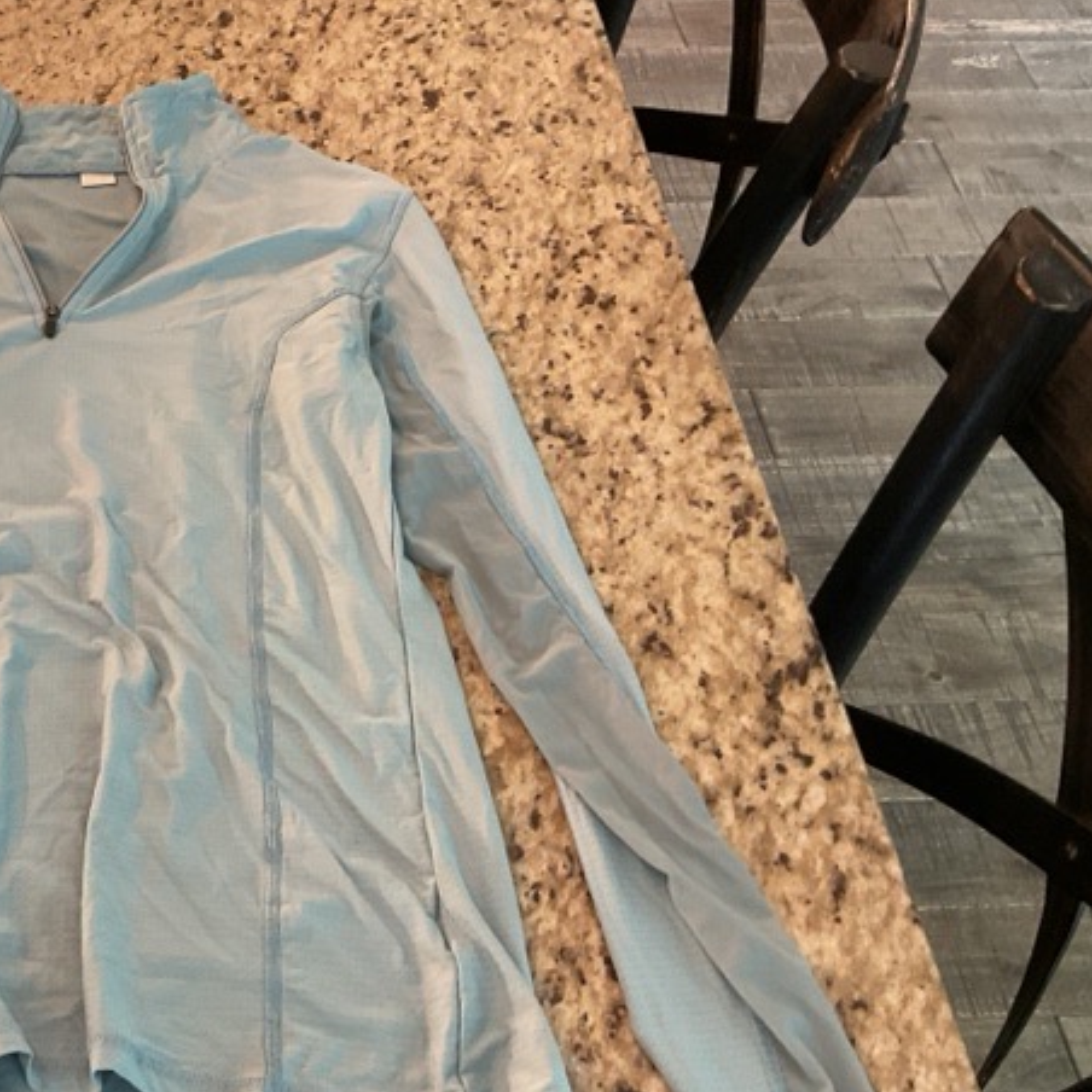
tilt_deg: -50.3
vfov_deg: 33.4
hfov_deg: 32.1
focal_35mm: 51
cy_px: 596
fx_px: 1820
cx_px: 152
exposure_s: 1/60
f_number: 1.8
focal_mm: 3
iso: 160
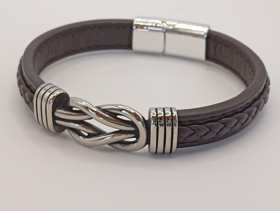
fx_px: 551
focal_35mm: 68
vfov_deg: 21.7
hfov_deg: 28.5
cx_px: 140
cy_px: 106
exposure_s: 1/236
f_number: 1.8
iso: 50
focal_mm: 3.98
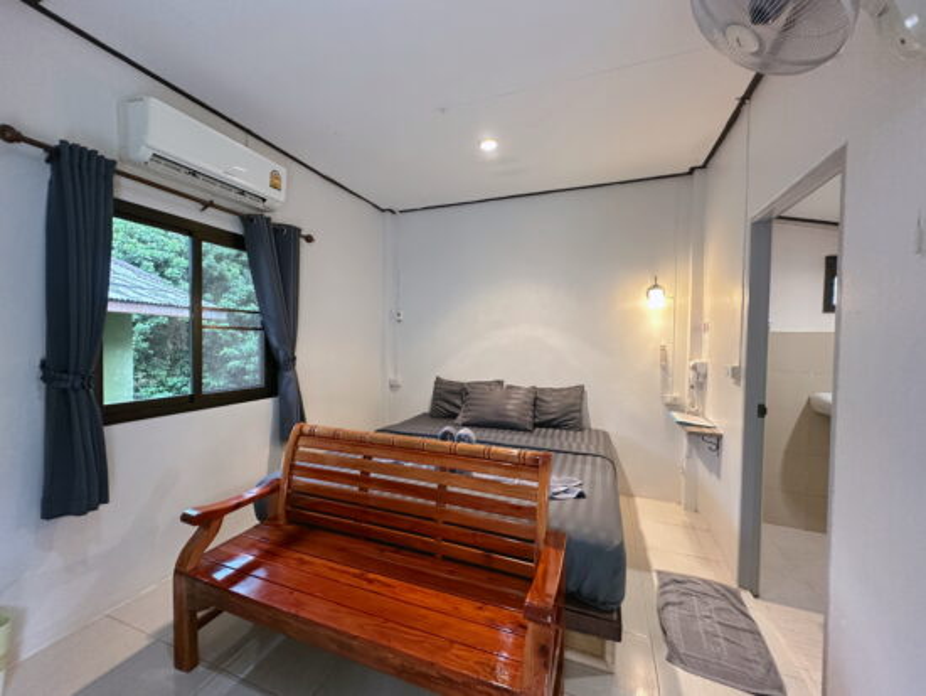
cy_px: 348
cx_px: 463
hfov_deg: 102.0
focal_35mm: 14
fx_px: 375
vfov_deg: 85.7
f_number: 2.2
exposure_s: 1/50
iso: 250
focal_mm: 2.22
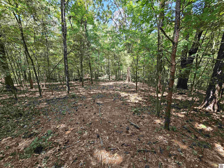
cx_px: 112
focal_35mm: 13
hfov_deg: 106.2
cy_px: 84
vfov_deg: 89.9
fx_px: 84
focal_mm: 2.2
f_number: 2.2
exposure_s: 1/120
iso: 50
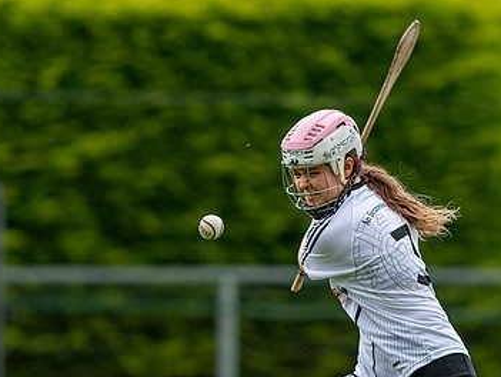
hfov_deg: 2.3
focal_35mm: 846
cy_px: 305
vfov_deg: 1.8
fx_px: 12257
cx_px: 253
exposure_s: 1/1000
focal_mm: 300
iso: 125
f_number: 2.8
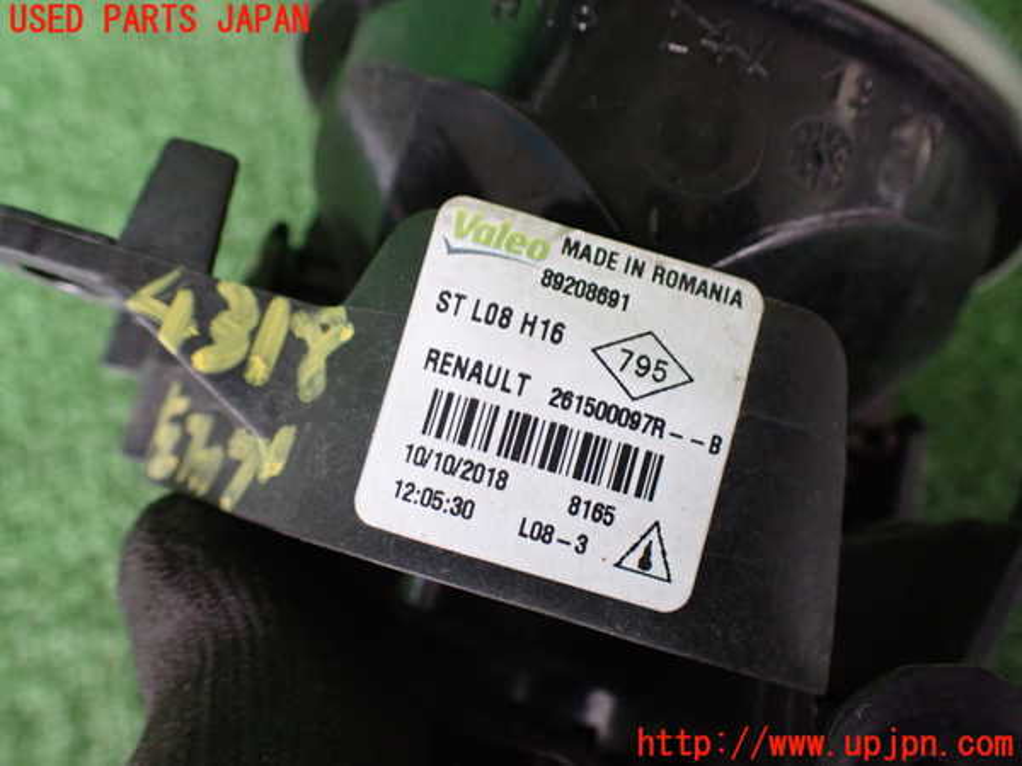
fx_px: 886
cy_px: 383
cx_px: 511
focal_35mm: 30
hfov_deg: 60.0
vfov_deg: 46.8
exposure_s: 1/100
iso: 800
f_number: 2.3
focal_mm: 5.4
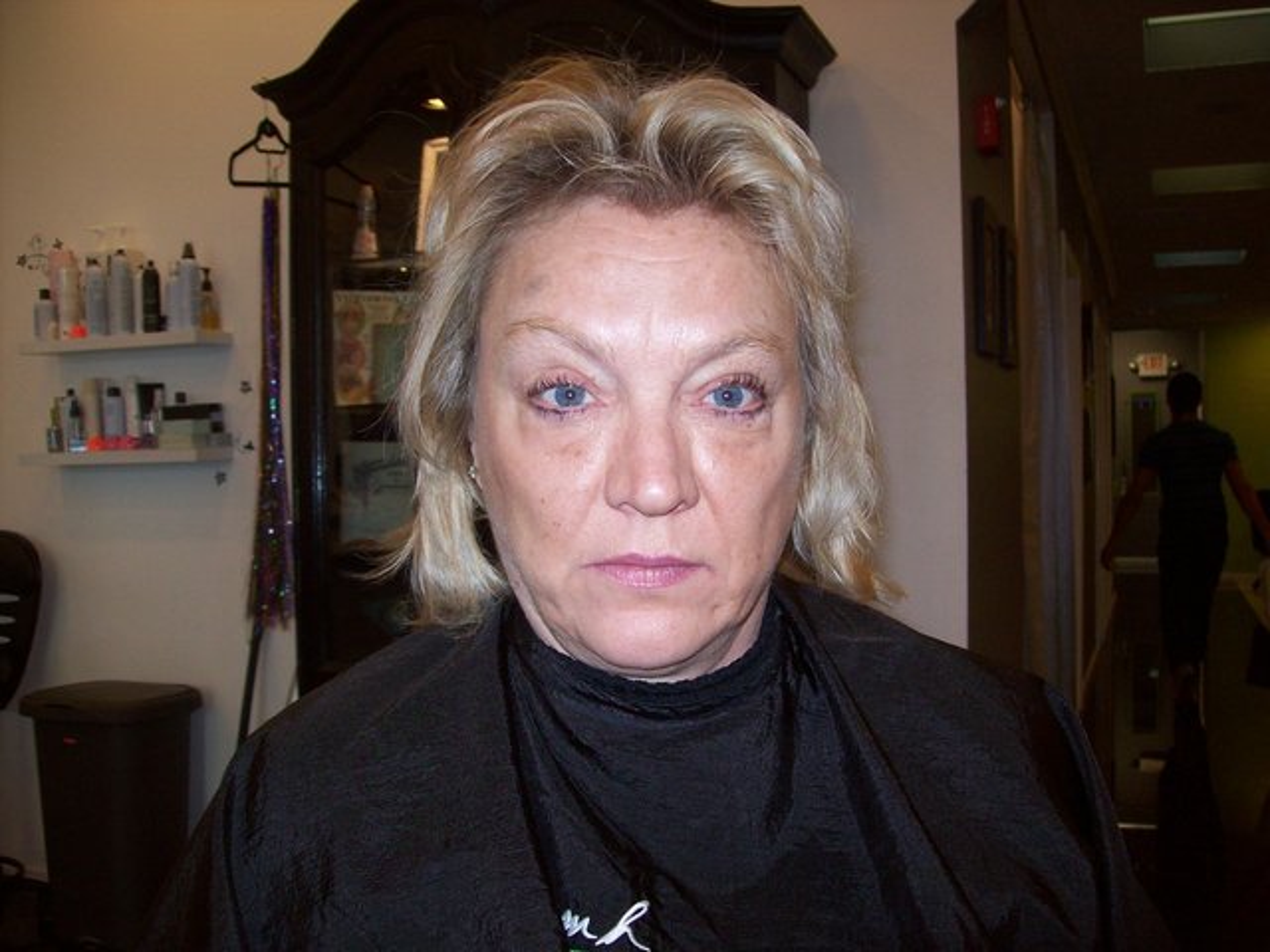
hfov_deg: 51.4
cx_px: 635
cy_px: 476
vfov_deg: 39.7
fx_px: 1321
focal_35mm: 36
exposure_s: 1/64
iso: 80
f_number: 2.7
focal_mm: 6
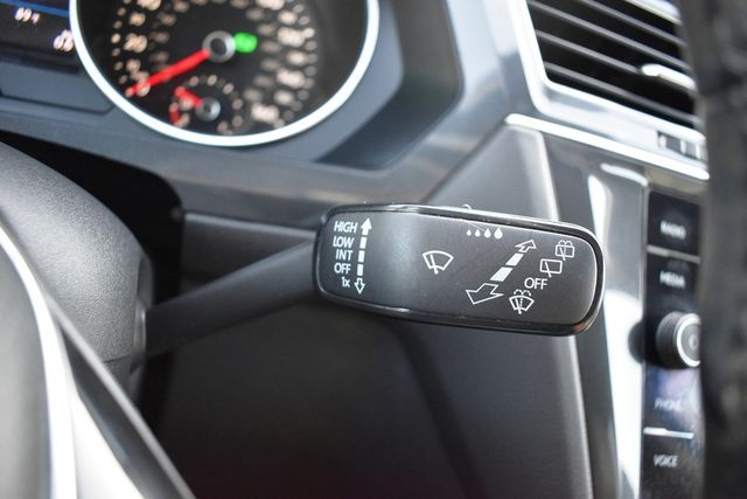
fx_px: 560
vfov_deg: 48.0
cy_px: 250
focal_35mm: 27
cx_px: 374
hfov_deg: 67.4
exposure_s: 1/125
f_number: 3.5
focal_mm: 18
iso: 1250
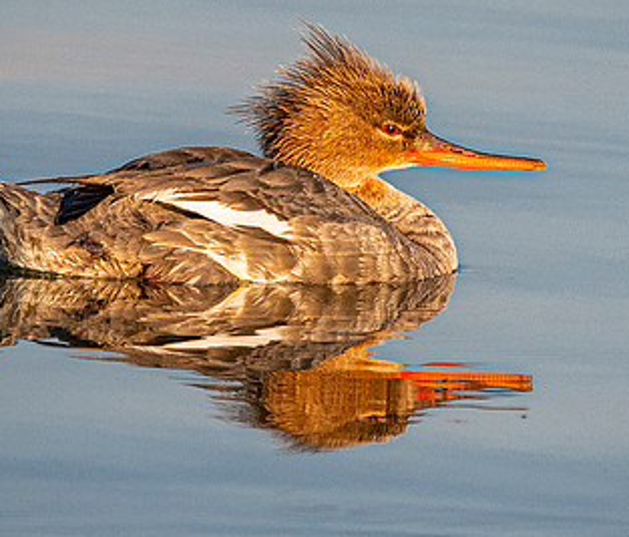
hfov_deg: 1.0
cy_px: -54
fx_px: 35195
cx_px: 65
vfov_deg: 0.9
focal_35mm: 1842
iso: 500
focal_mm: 300
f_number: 5.6
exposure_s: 1/2000
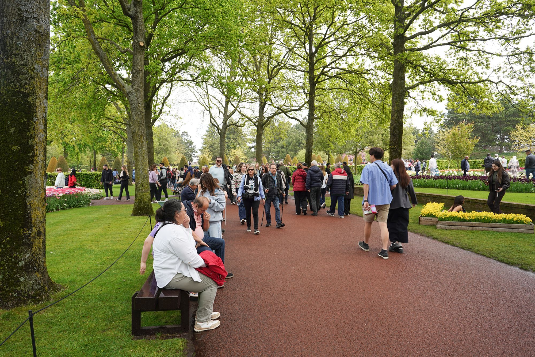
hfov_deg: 73.7
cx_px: 268
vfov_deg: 53.1
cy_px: 178
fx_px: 357
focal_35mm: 24
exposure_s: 1/100
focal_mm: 24
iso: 100
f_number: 6.3
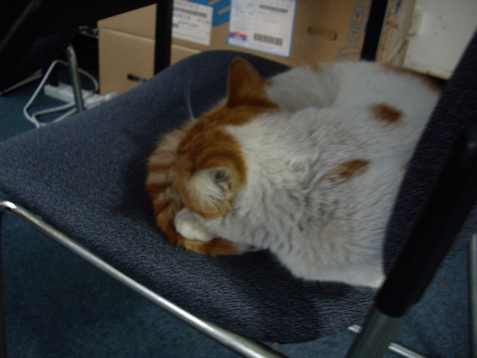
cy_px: 179
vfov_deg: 37.7
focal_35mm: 38
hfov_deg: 49.0
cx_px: 238
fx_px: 524
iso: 400
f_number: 2.8
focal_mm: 7.9
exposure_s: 1/4
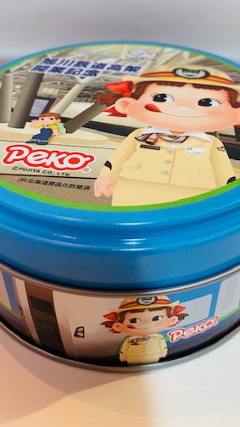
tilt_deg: -34.9
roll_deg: +0.2
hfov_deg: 32.8
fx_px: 408
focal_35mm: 36
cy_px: 164
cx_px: 133
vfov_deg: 54.8
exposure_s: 1/50
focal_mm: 4.25
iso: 200
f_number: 1.8
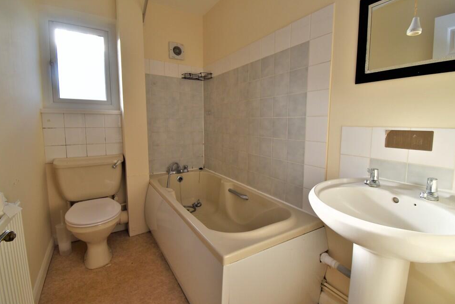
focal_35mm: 16
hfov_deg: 96.7
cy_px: 145
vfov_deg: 73.7
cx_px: 237
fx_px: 202
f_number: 6.3
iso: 100
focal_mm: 10
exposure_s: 1/160
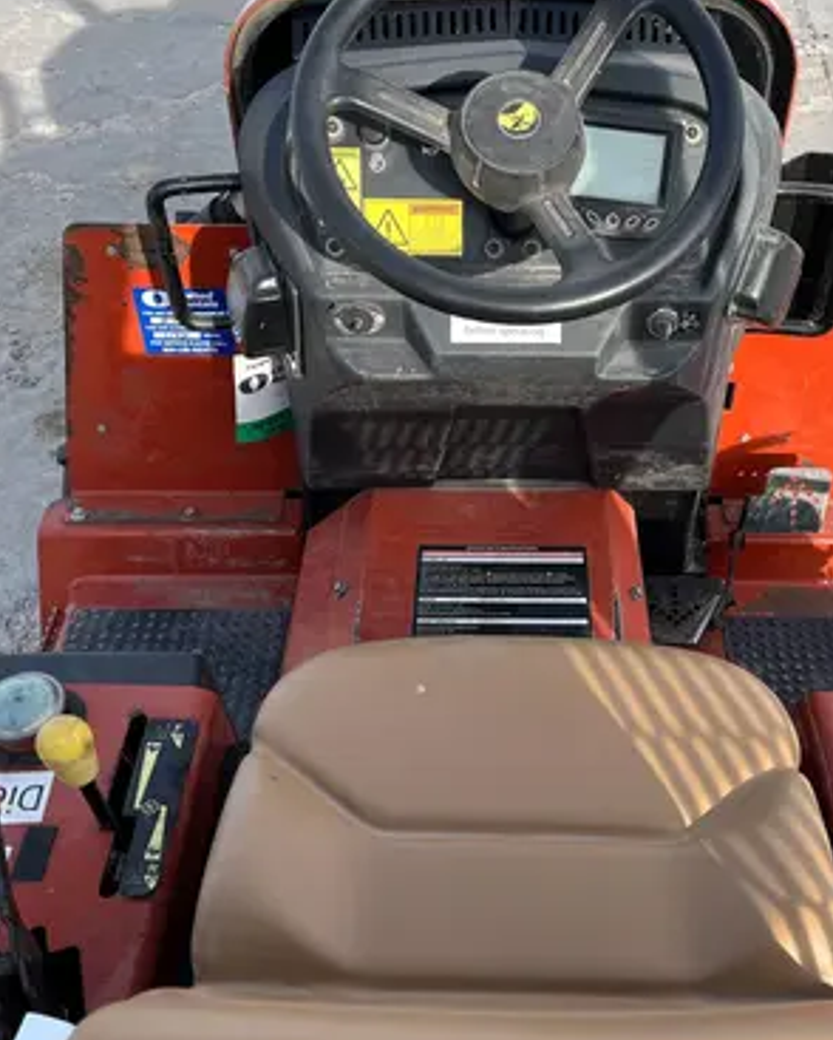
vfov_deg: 47.9
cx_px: 550
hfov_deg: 38.8
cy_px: 483
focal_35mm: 38
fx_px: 1170
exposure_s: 1/1129
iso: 50
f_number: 1.6
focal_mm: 5.1
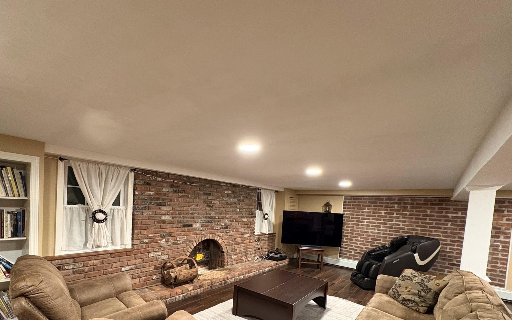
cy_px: 215
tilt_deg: -2.6
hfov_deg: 94.0
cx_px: 228
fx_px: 237
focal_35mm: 17
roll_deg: -2.4
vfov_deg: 66.0
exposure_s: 1/60
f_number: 2.2
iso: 640
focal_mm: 2.22
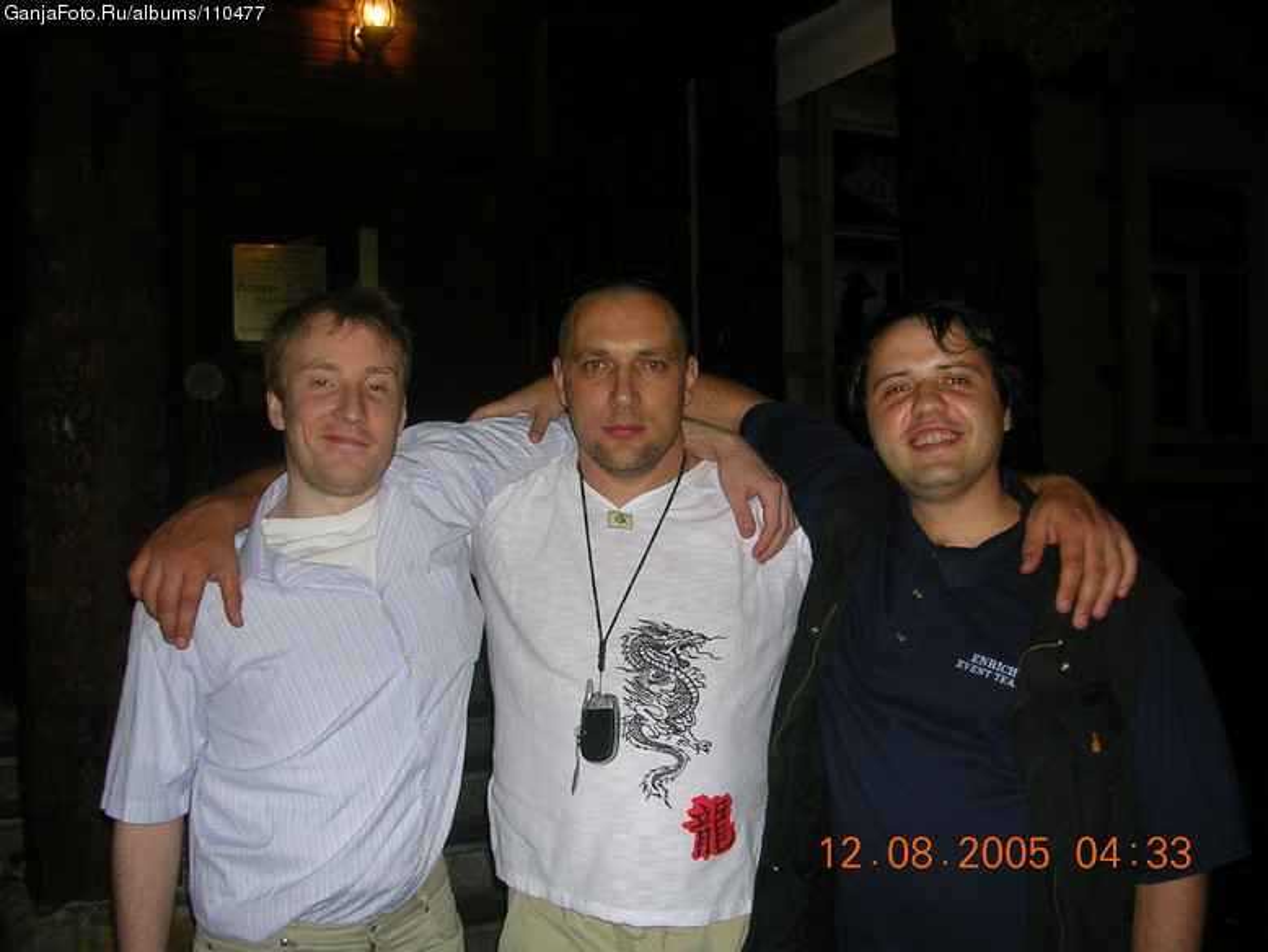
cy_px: 476
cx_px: 634
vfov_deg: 37.7
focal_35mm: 38
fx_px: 1392
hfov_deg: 49.0
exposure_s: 1/60.1
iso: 50
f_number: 2.8
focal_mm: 5.8
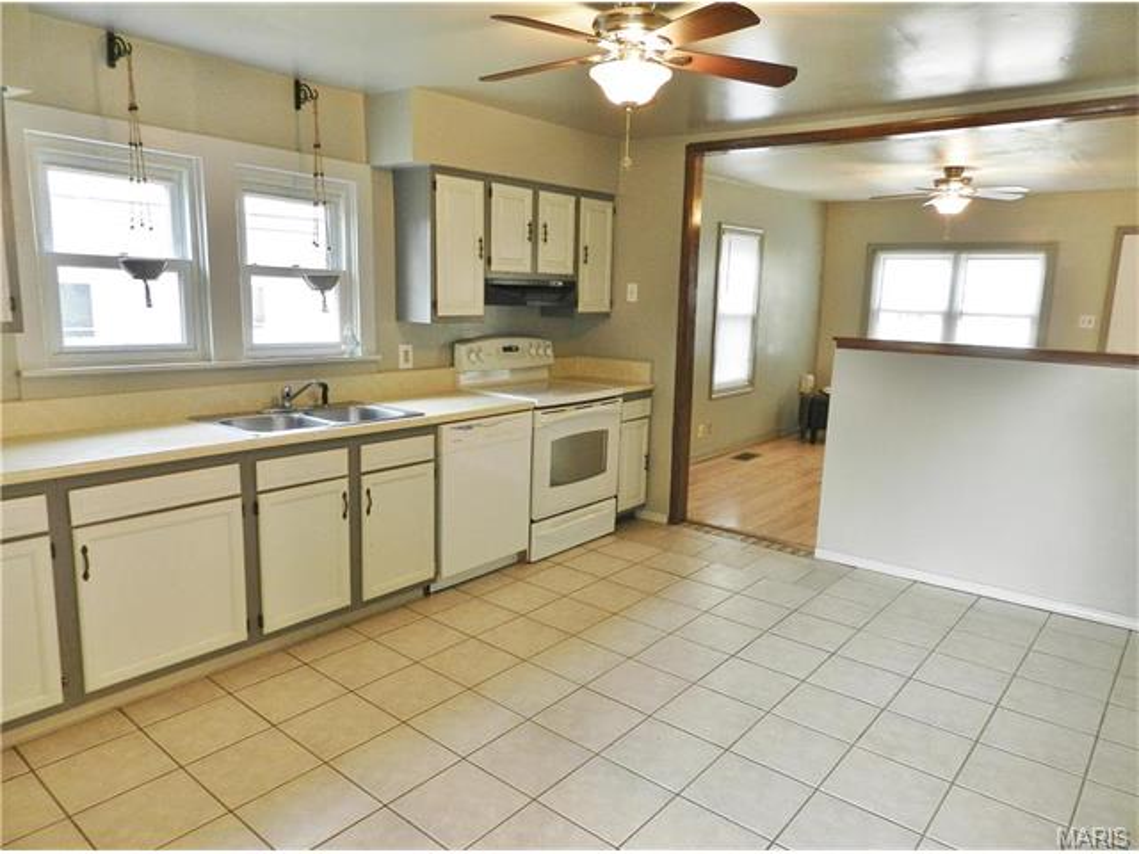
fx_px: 757
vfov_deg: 58.9
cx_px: 570
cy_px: 427
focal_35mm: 23
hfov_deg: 73.9
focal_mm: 4
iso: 200
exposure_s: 1/30
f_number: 3.4
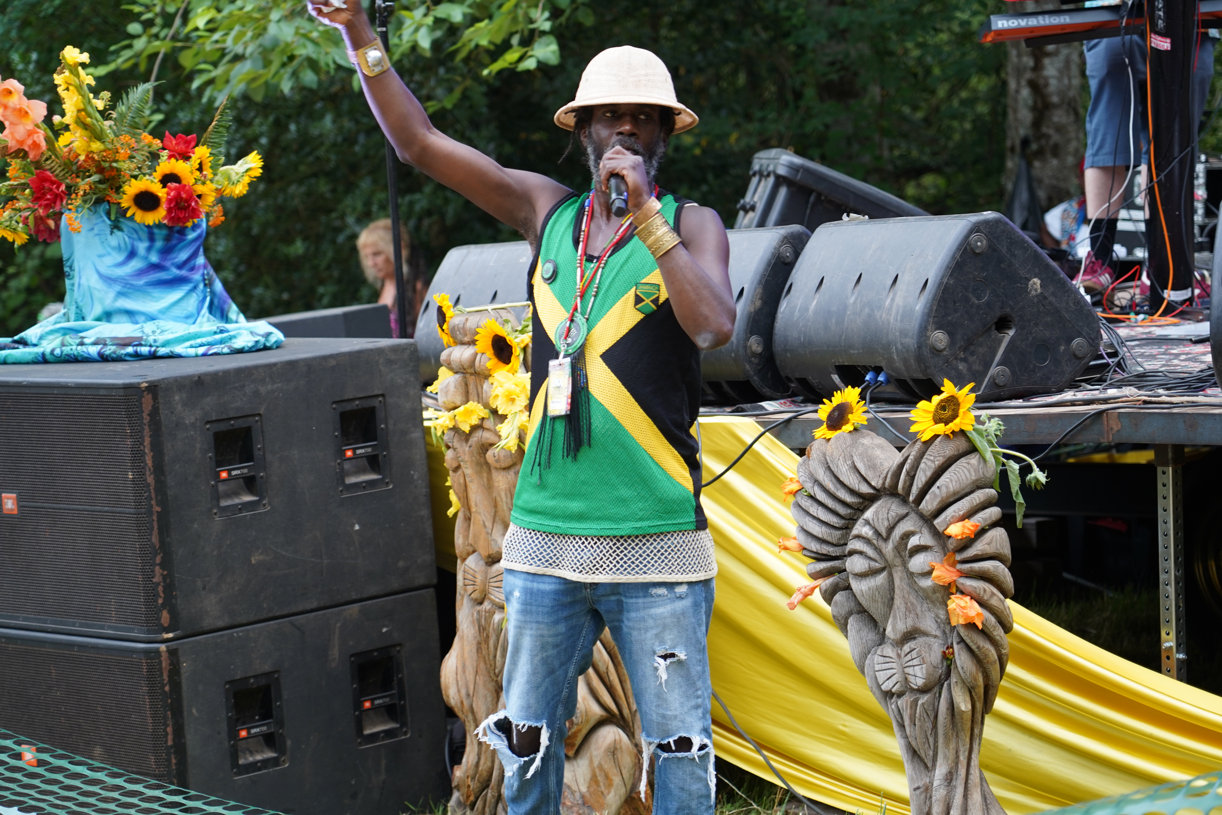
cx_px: 611
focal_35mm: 105
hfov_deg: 19.5
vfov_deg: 13.0
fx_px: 3564
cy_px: 408
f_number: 4
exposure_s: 1/160
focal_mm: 105
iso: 500
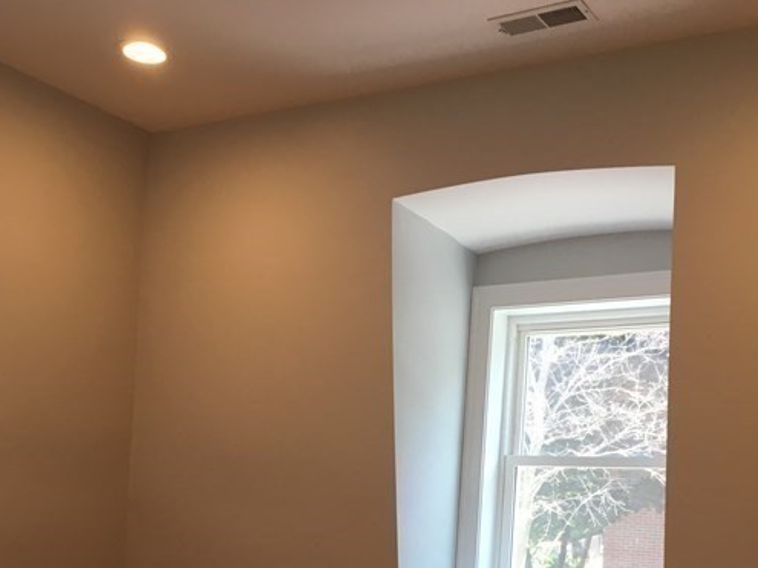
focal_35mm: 45
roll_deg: -2.6
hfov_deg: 42.1
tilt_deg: -4.5
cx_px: 397
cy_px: 576
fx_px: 985
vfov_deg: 29.9
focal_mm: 4.15
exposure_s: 1/40
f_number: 2.2
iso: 25
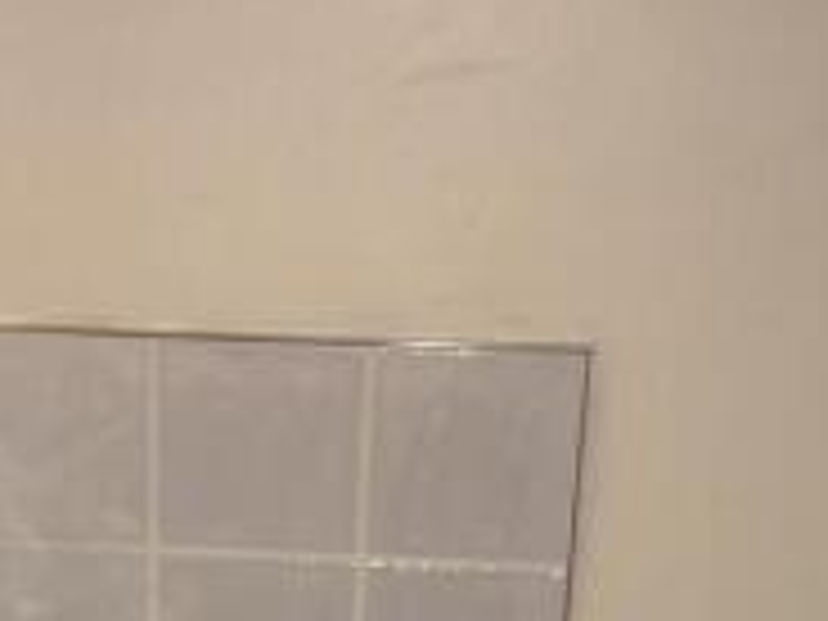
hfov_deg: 20.6
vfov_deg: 14.4
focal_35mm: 95
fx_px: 2272
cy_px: 961
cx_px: 295
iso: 64
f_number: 2.2
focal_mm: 4.12
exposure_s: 1/30
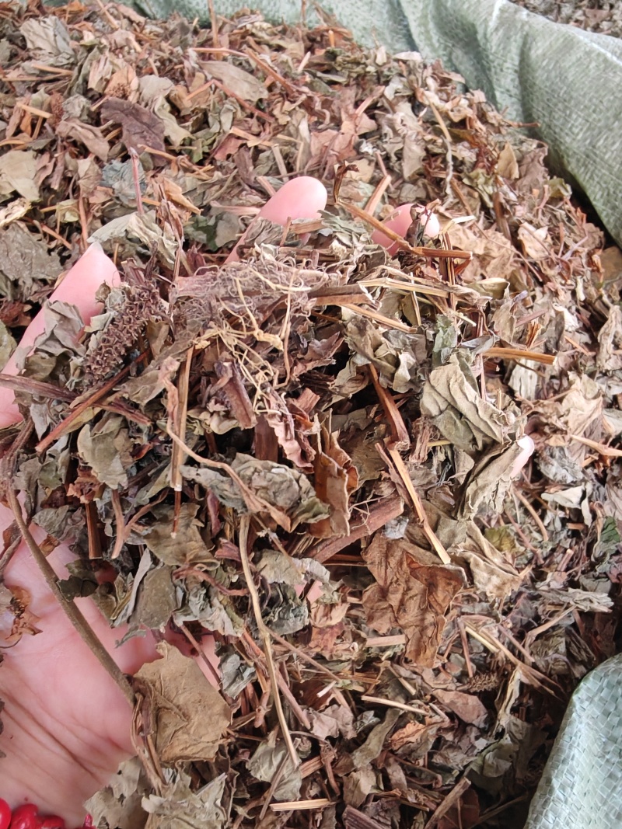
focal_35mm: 26
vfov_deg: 67.3
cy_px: 414
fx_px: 623
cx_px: 311
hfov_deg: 53.1
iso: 320
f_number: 2.2
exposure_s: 1/17
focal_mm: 1.96
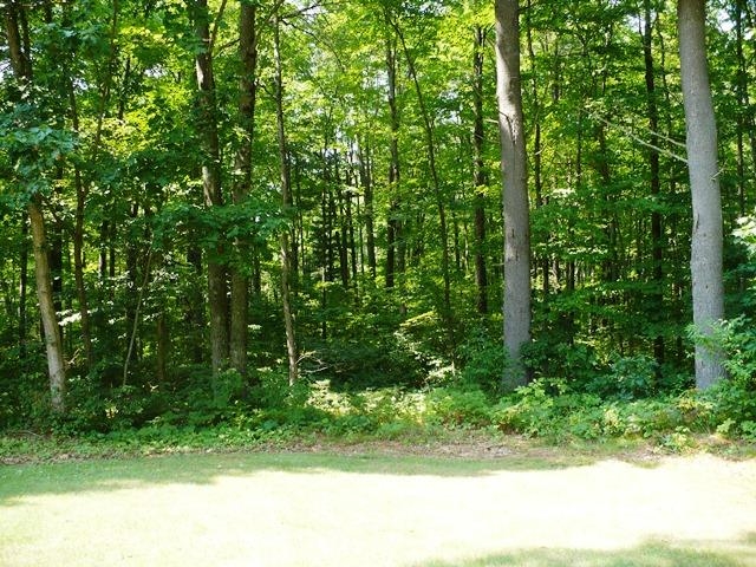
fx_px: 808
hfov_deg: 50.1
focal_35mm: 37
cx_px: 378
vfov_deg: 38.7
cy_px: 284
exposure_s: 1/125
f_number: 2.8
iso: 100
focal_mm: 6.1
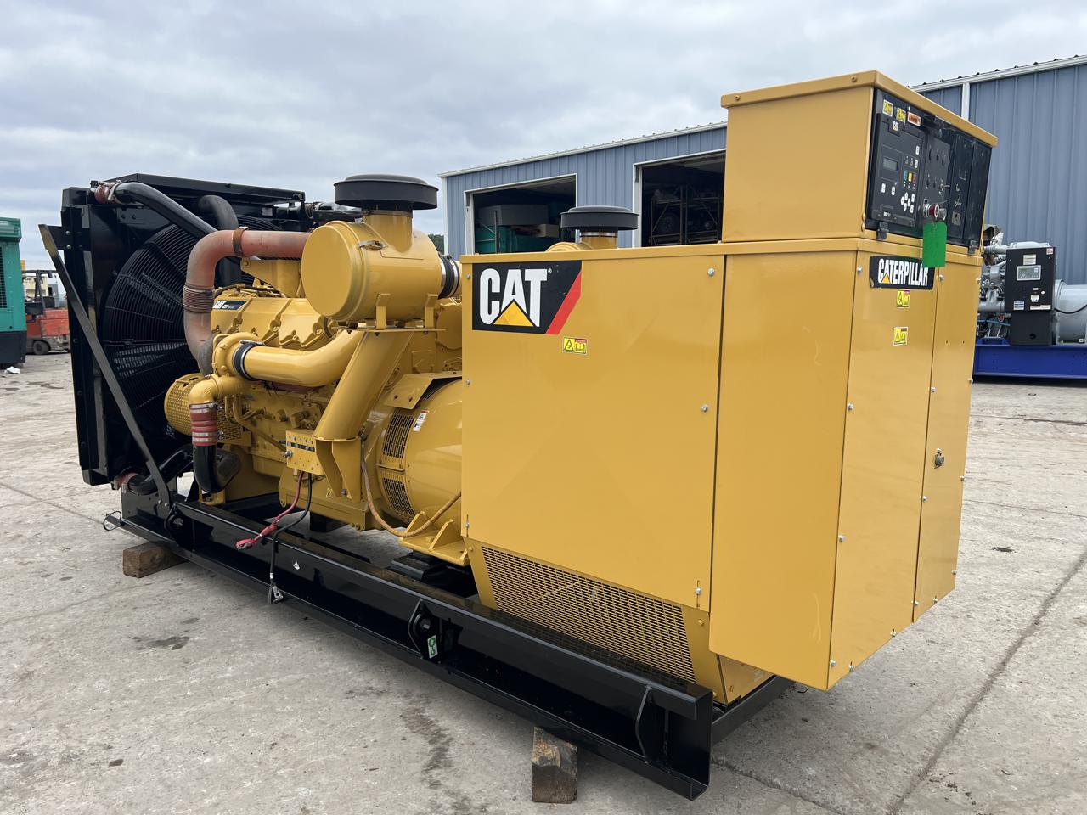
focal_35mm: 26
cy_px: 408
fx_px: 816
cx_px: 544
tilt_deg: -6.0
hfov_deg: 67.3
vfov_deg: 53.1
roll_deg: +0.2
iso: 50
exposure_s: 1/1280
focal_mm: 5.7
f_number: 1.5
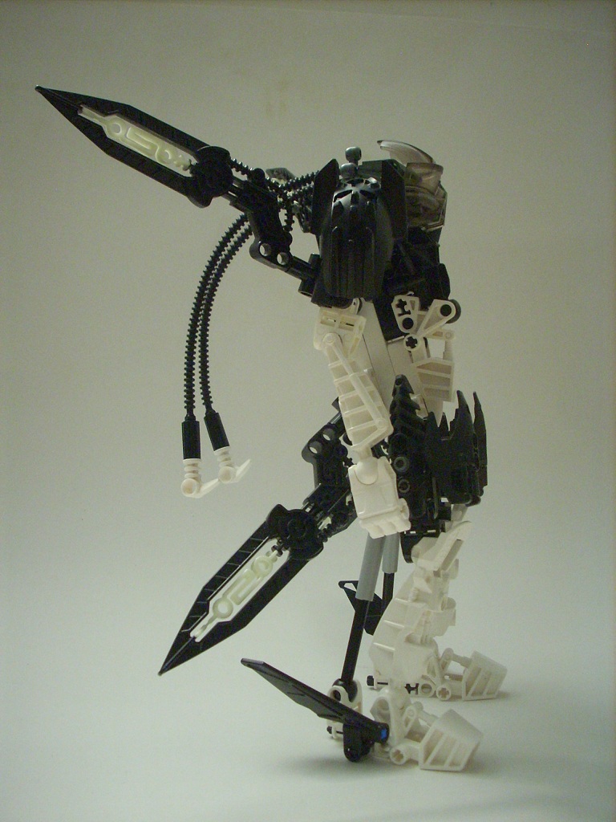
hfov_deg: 38.7
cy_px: 411
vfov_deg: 50.1
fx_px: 878
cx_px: 308
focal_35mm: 37
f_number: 2.8
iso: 400
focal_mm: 6.2
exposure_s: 1/4
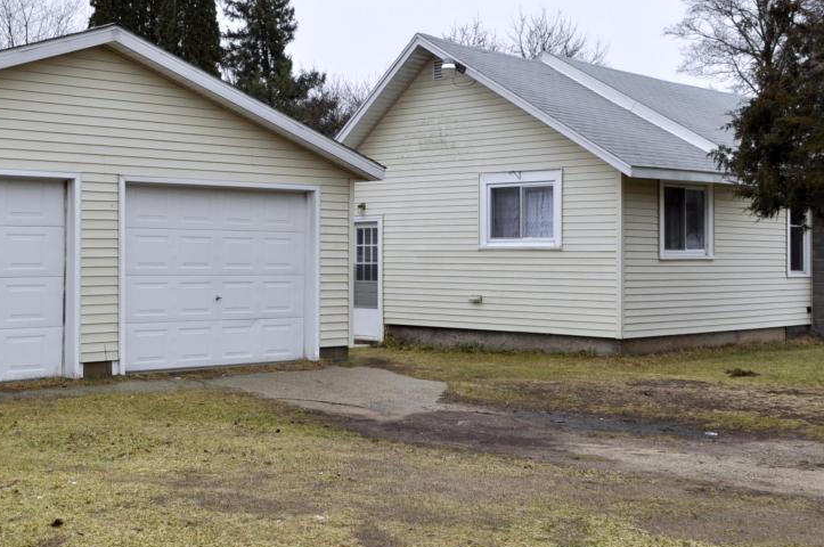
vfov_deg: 27.9
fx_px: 1097
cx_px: 334
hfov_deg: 41.0
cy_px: 217
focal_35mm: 48
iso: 200
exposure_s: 1/160
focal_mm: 20
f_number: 6.3
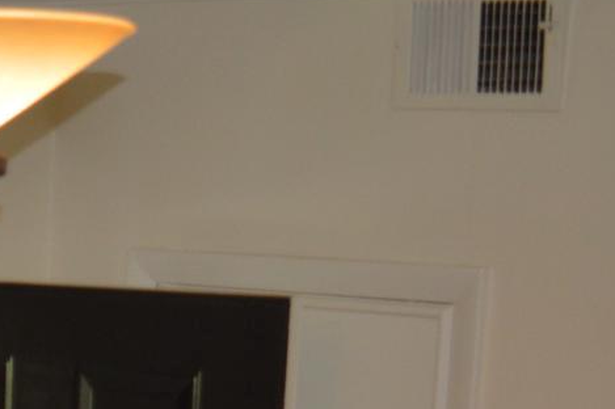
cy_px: 812
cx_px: -595
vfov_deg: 9.0
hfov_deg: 12.6
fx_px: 2458
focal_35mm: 144
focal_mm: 22
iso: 400
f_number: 4
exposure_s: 1/100
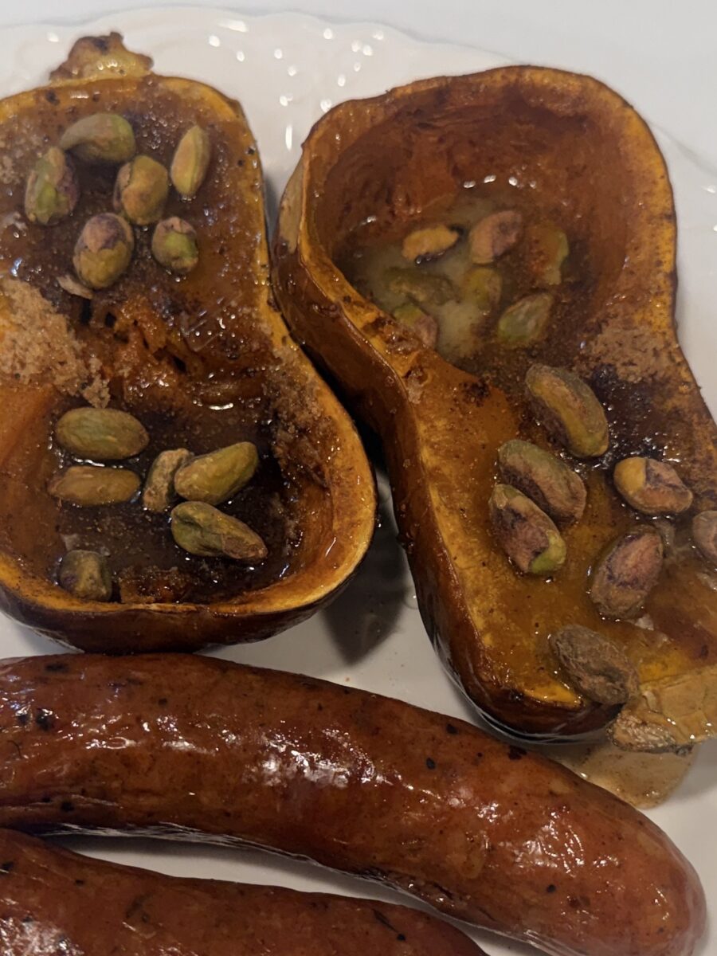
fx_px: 663
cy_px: 478
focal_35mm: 24
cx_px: 358
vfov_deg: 71.6
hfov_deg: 56.8
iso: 125
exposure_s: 1/120
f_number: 1.78
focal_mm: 6.76
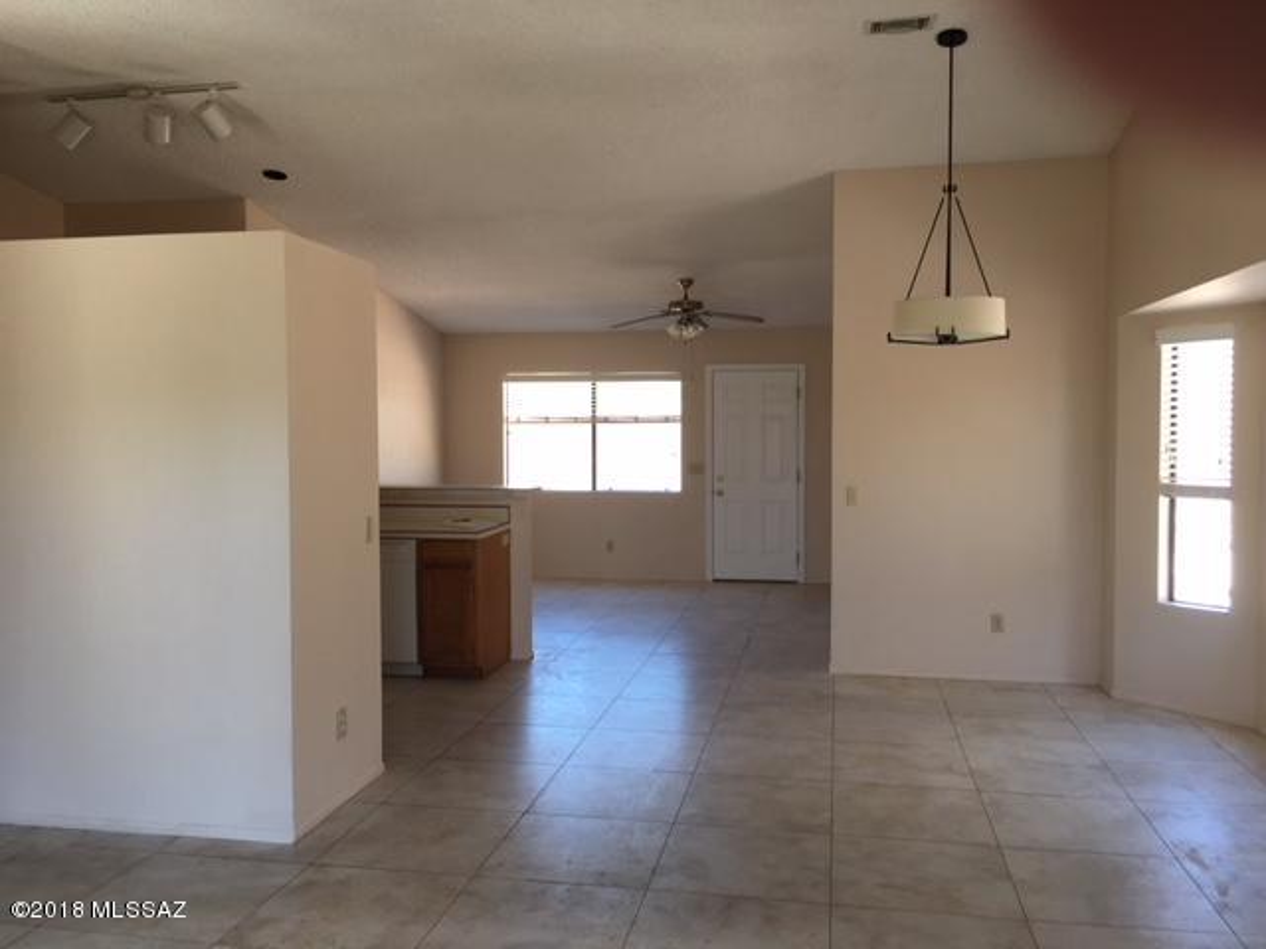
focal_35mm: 29
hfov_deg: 61.7
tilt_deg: -2.5
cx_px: 633
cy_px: 474
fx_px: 1061
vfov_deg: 48.2
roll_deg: -0.8
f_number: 2.2
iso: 32
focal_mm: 4.15
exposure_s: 1/60
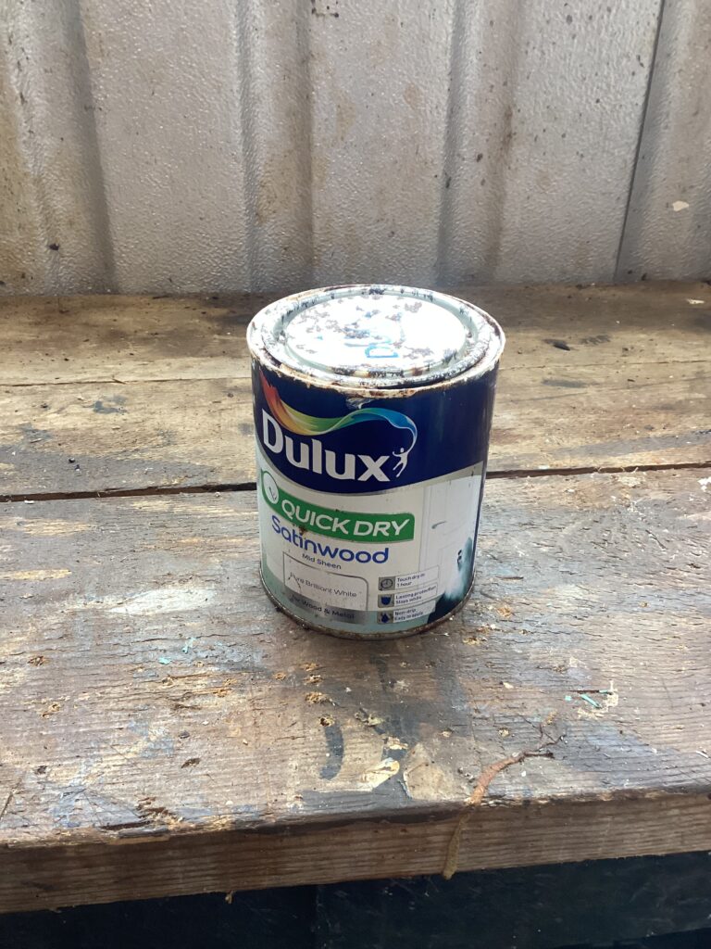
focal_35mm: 31
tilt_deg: -32.8
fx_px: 849
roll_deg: -1.3
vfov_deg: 58.4
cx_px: 356
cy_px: 474
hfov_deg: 45.4
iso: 125
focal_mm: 3.3
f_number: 2.4
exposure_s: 1/50
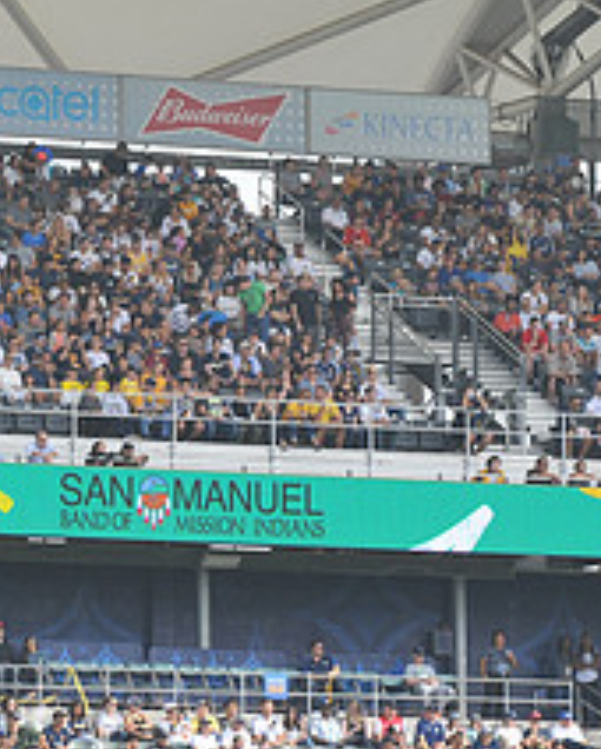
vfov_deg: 5.8
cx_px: 92
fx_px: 7393
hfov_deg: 4.7
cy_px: 509
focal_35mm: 333
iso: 250
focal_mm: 130
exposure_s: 1/250
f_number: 8
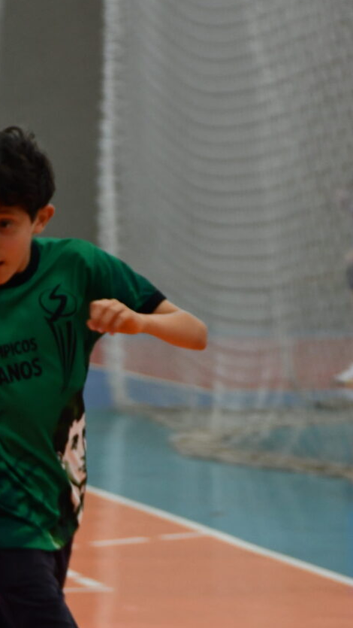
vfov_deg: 8.5
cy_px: 605
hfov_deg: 4.8
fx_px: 4208
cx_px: 41
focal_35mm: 253
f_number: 5
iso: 900
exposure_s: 1/125
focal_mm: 70
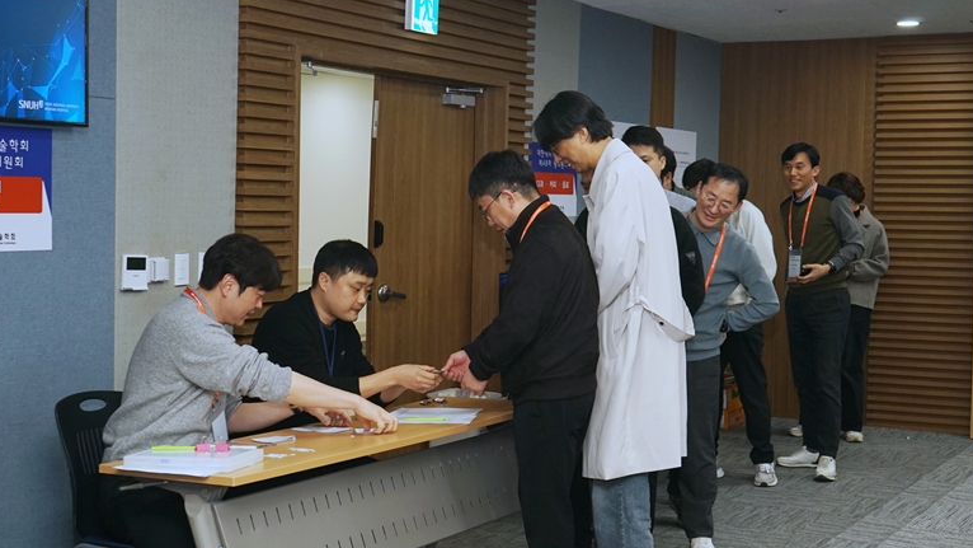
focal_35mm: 52
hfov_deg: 39.9
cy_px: 270
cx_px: 485
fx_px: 1342
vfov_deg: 23.1
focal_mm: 38
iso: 400
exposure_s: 1/80
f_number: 6.3
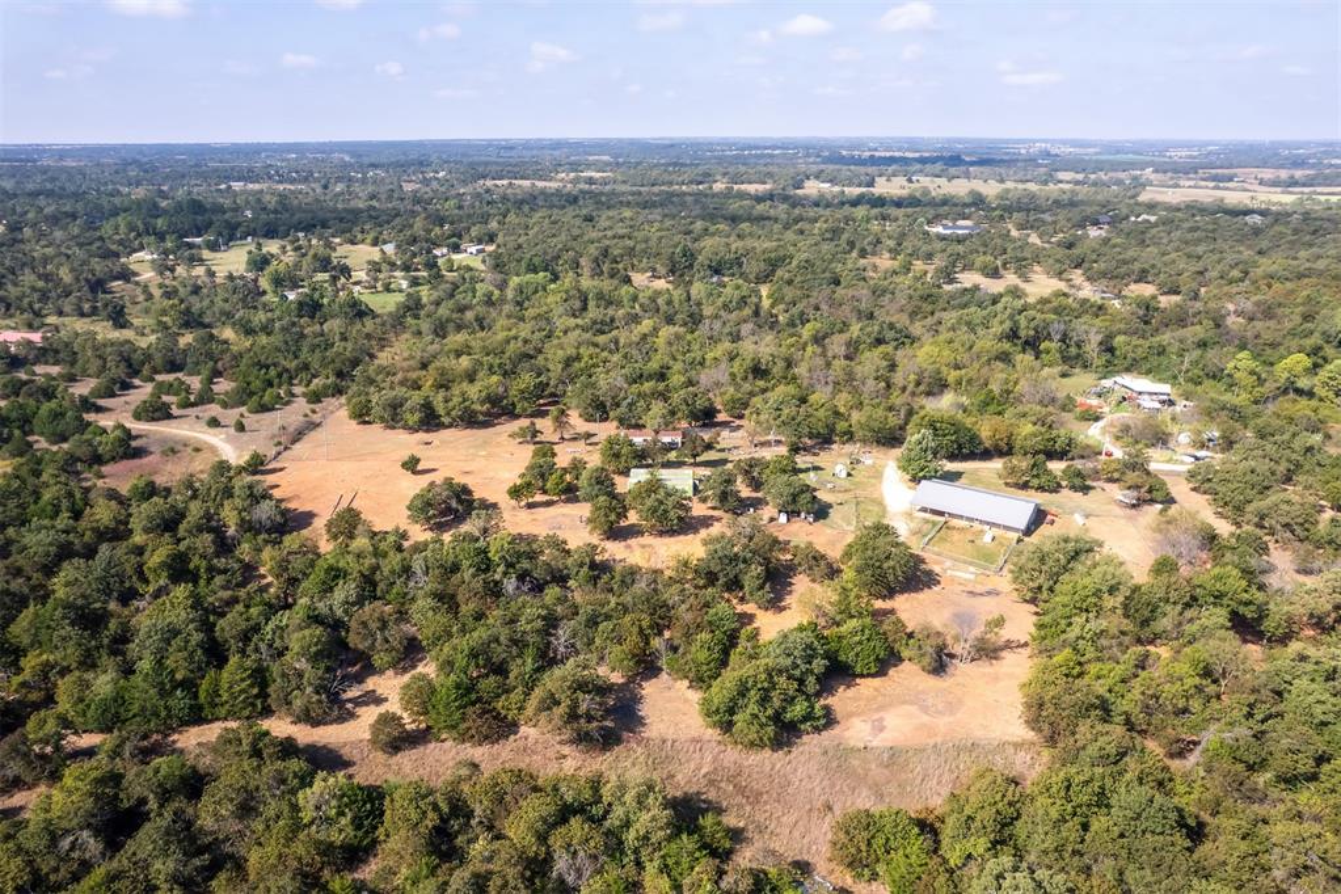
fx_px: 819
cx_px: 670
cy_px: 447
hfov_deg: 78.6
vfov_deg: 57.2
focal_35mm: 22
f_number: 2.8
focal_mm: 8.4
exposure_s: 1/2000
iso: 120
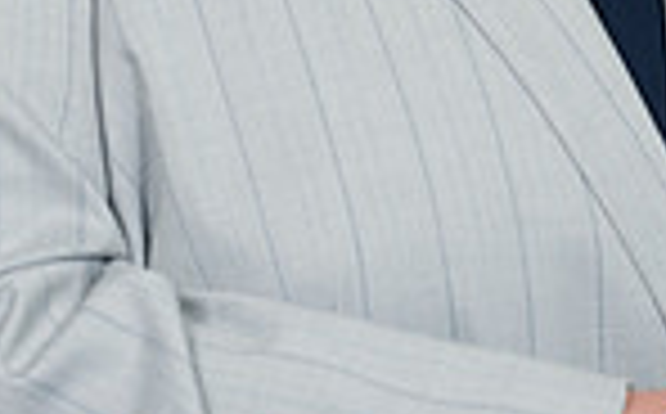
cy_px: -558
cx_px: 470
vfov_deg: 3.1
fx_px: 7575
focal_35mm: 418
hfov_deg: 5.0
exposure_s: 1/125
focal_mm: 135
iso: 320
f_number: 5.6
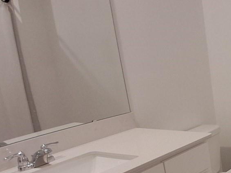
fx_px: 320
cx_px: 313
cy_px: 146
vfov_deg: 29.4
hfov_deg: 30.0
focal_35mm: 48
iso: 125
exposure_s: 1/40
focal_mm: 1.4
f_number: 2.2
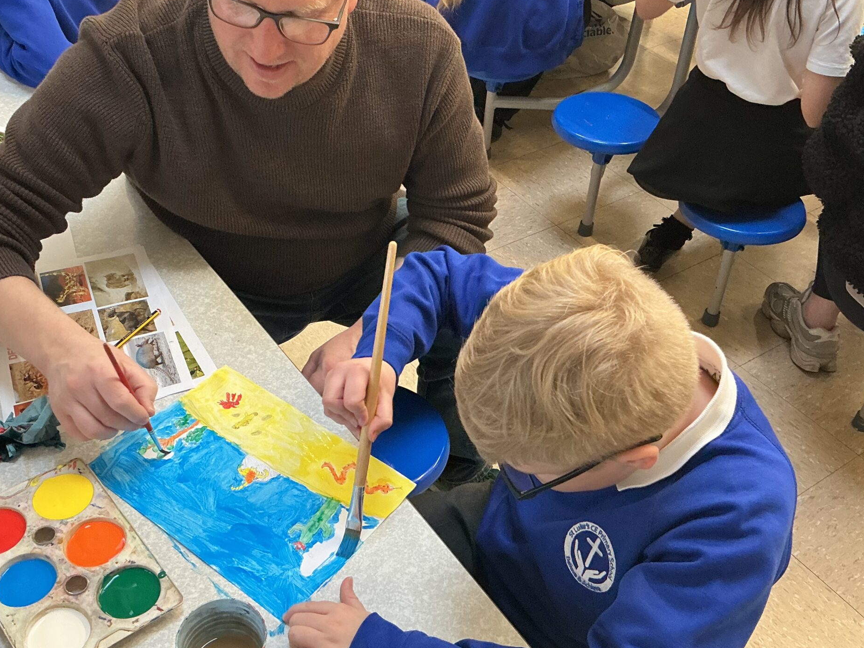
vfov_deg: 36.0
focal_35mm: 40
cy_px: 314
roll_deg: -3.4
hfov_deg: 46.8
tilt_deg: -41.6
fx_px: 998
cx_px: 414
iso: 160
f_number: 1.8
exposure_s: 1/50
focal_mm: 3
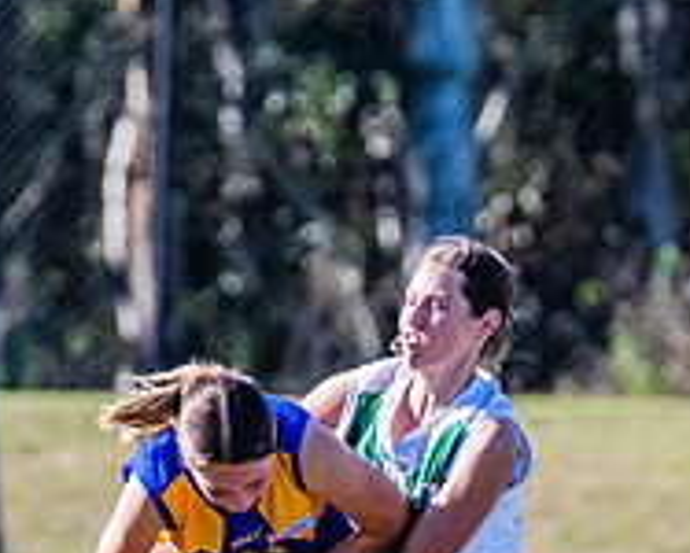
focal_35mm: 2052
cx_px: 348
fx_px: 41948
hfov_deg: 0.9
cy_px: 677
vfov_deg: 0.8
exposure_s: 1/1250
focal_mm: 420
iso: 640
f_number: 7.1
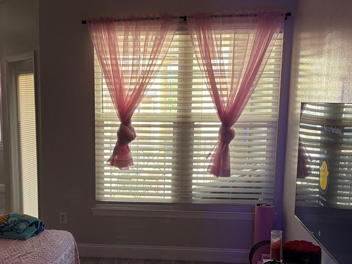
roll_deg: -0.5
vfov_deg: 28.8
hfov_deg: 38.0
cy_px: 187
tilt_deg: -9.2
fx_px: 508
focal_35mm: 50
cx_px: 138
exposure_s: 1/89
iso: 125
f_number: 1.6
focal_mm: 5.96
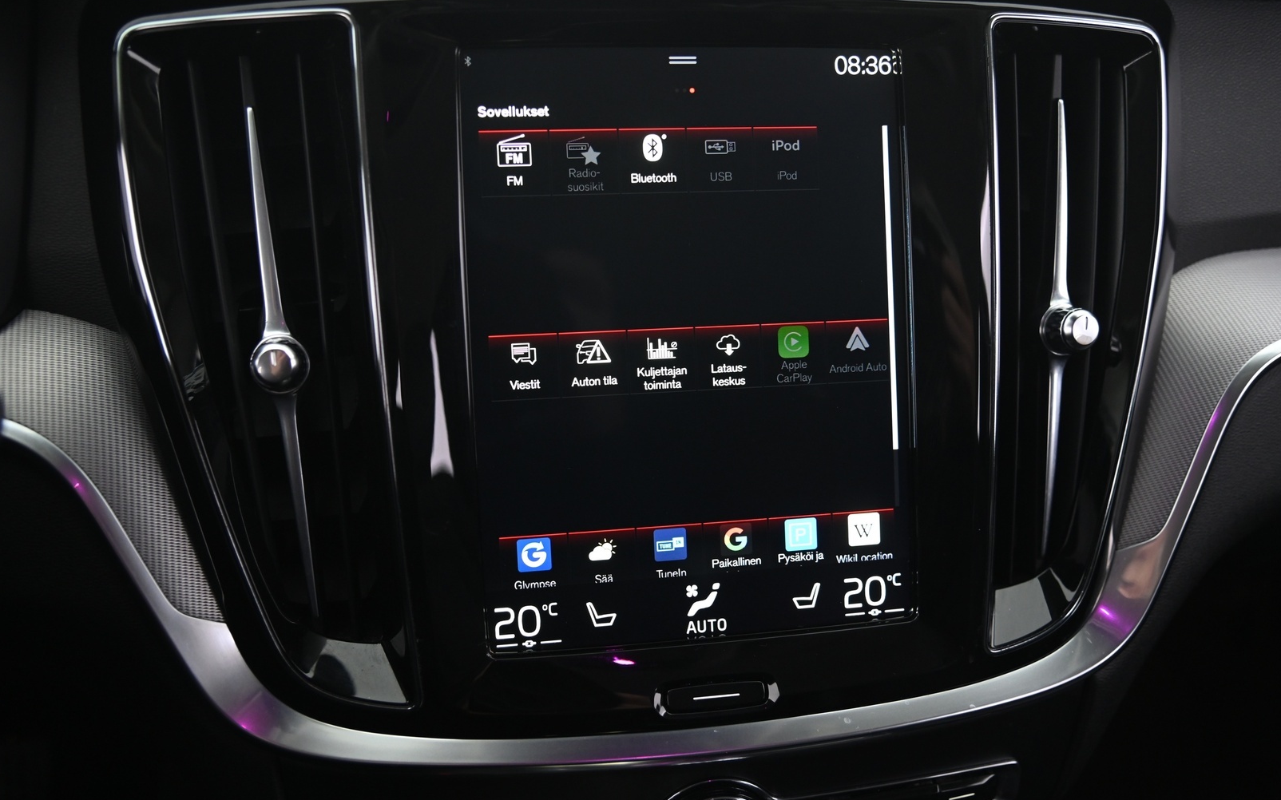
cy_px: 390
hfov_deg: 58.2
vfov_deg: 38.3
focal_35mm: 33
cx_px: 640
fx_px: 1152
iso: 2000
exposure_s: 1/15
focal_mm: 32
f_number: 4
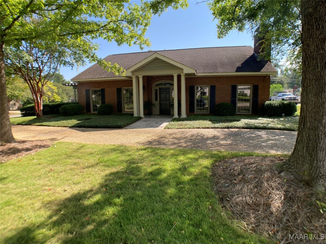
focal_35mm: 28
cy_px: 122
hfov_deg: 63.4
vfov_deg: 49.7
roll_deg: -0.4
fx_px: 264
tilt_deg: -6.3
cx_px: 163
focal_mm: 3.99
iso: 20
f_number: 1.8
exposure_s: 1/676
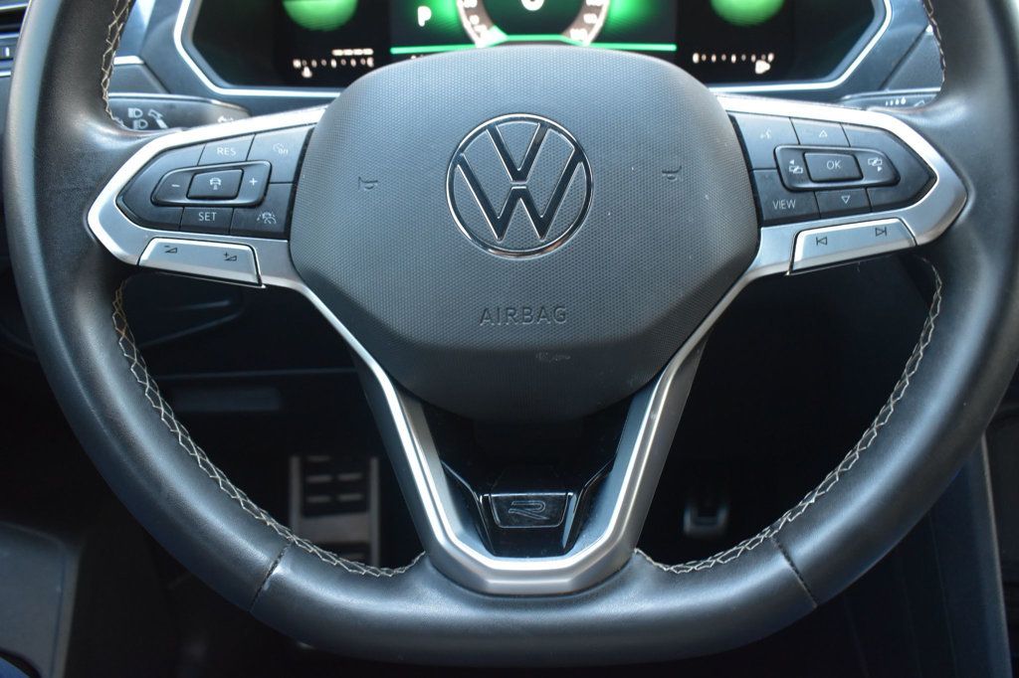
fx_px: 934
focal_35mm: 33
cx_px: 510
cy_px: 339
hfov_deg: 57.2
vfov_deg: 39.9
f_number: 6.3
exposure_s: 1/15
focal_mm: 22
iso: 1600
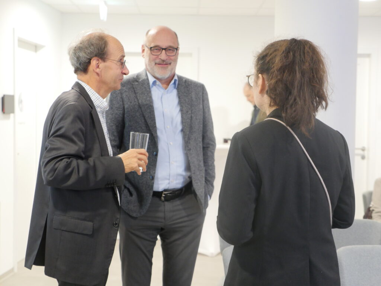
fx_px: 682
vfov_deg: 23.7
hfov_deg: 31.2
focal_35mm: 62
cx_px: 190
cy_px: 143
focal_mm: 31
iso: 1600
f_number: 2.8
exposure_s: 1/80
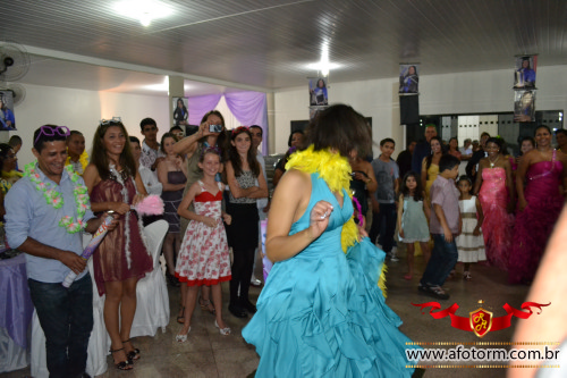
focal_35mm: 27
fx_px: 425
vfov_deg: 47.9
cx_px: 284
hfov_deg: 67.4
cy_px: 189
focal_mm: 18
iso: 3200
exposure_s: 1/60
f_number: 3.5
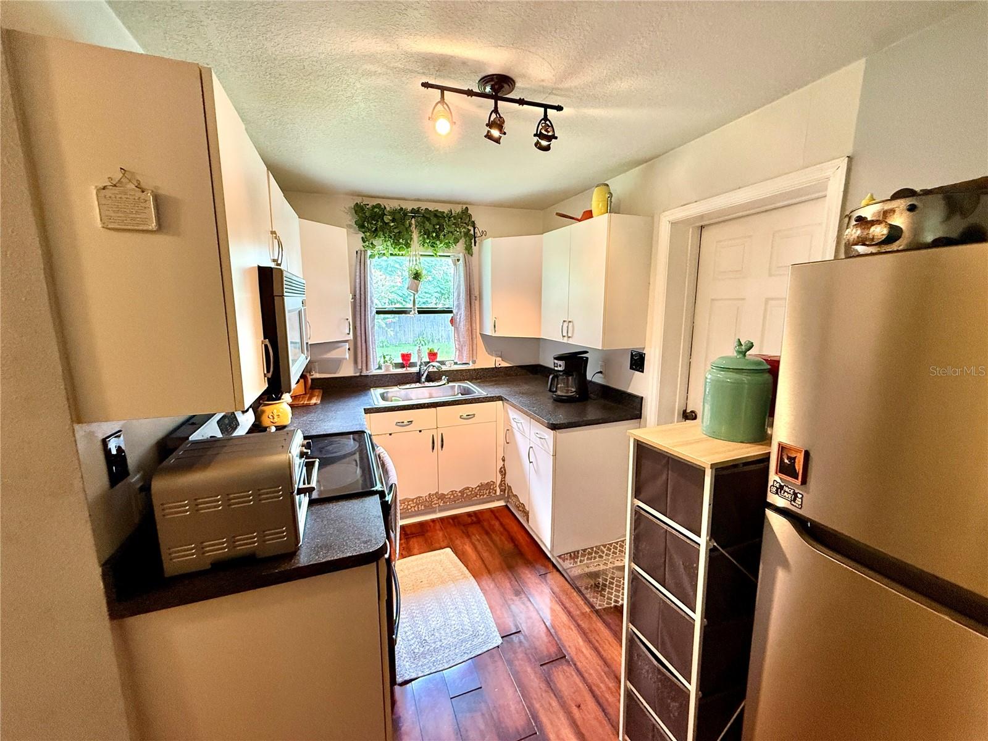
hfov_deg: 102.1
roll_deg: -0.4
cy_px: 370
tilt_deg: -9.7
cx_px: 494
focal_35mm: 14
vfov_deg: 85.7
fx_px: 400
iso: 320
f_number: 2.2
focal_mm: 2.22
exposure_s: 1/60
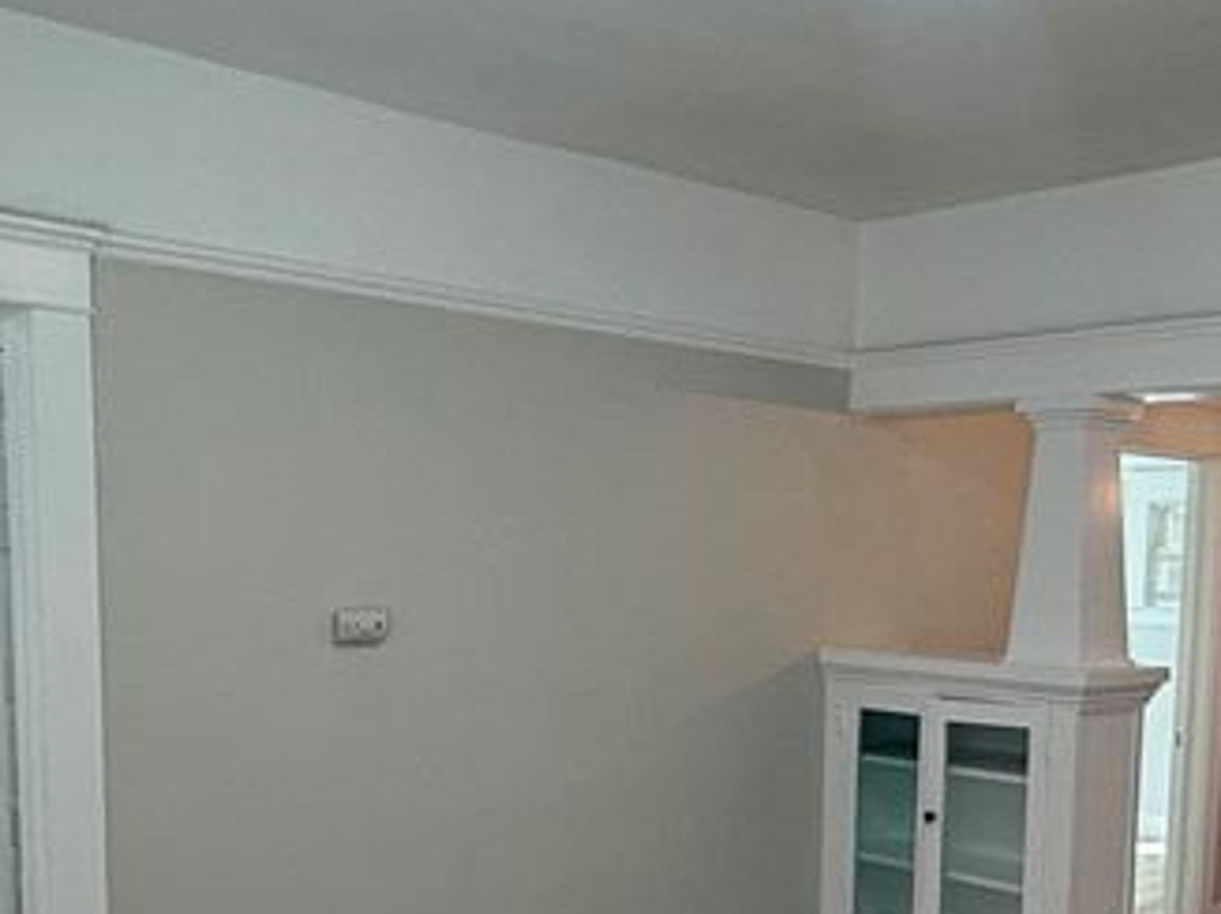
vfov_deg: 31.8
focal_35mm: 44
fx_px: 1551
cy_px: 757
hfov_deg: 42.4
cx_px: 805
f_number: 2.2
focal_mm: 2.22
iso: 125
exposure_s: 1/120
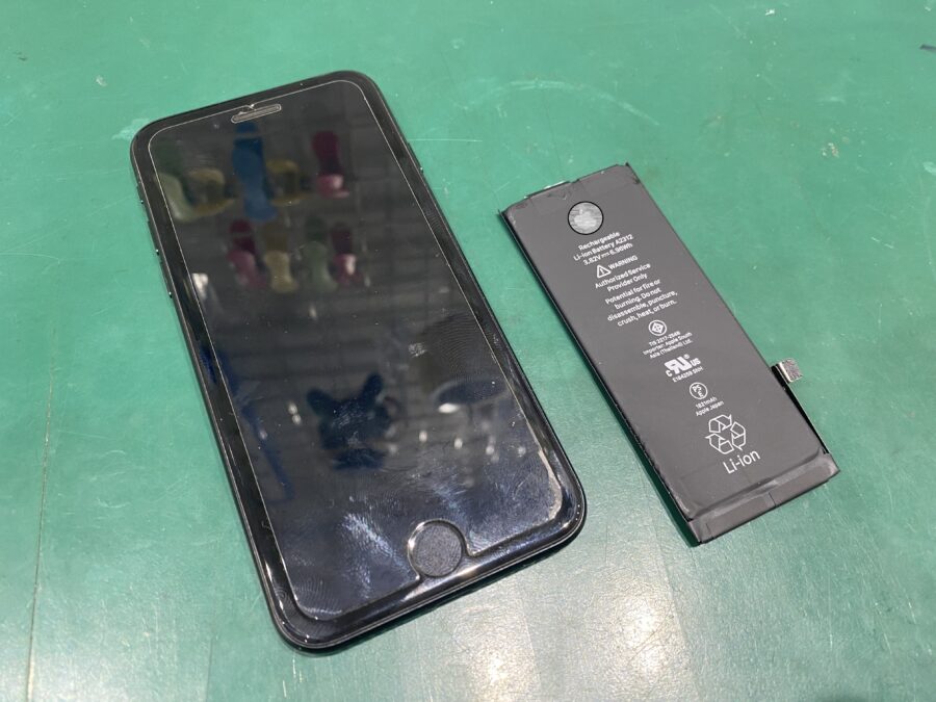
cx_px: 468
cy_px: 351
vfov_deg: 53.1
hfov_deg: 67.3
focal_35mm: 26
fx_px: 703
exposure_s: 1/50
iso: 125
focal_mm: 4.25
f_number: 1.8
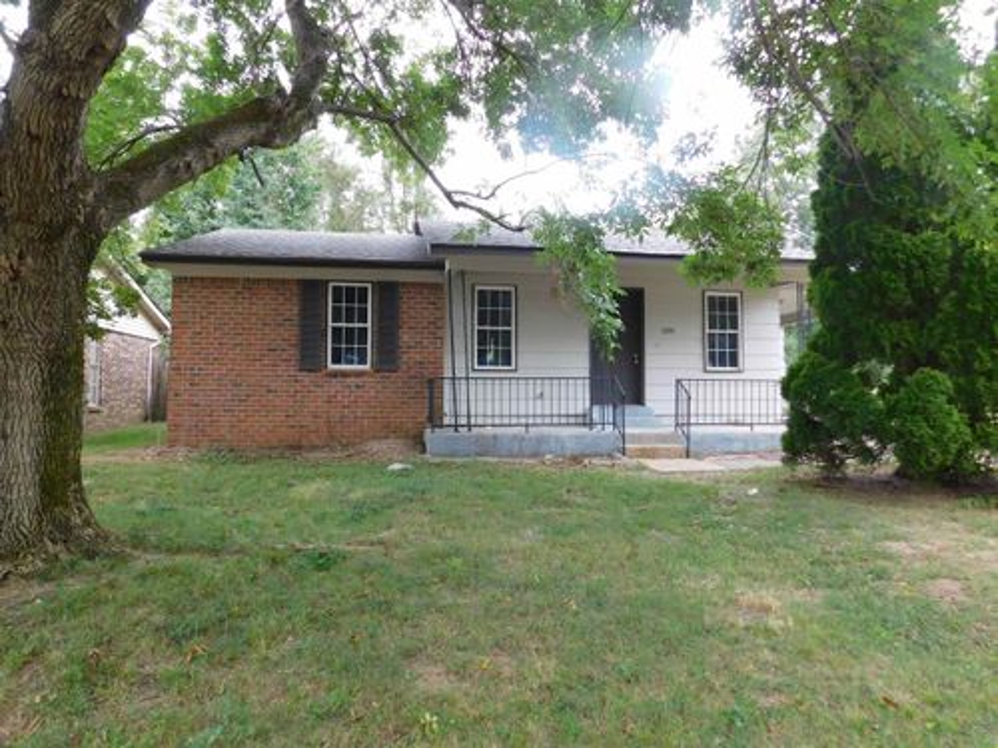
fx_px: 663
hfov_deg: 73.9
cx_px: 499
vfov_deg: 58.9
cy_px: 374
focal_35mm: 23
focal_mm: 4
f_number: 3
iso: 125
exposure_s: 1/80
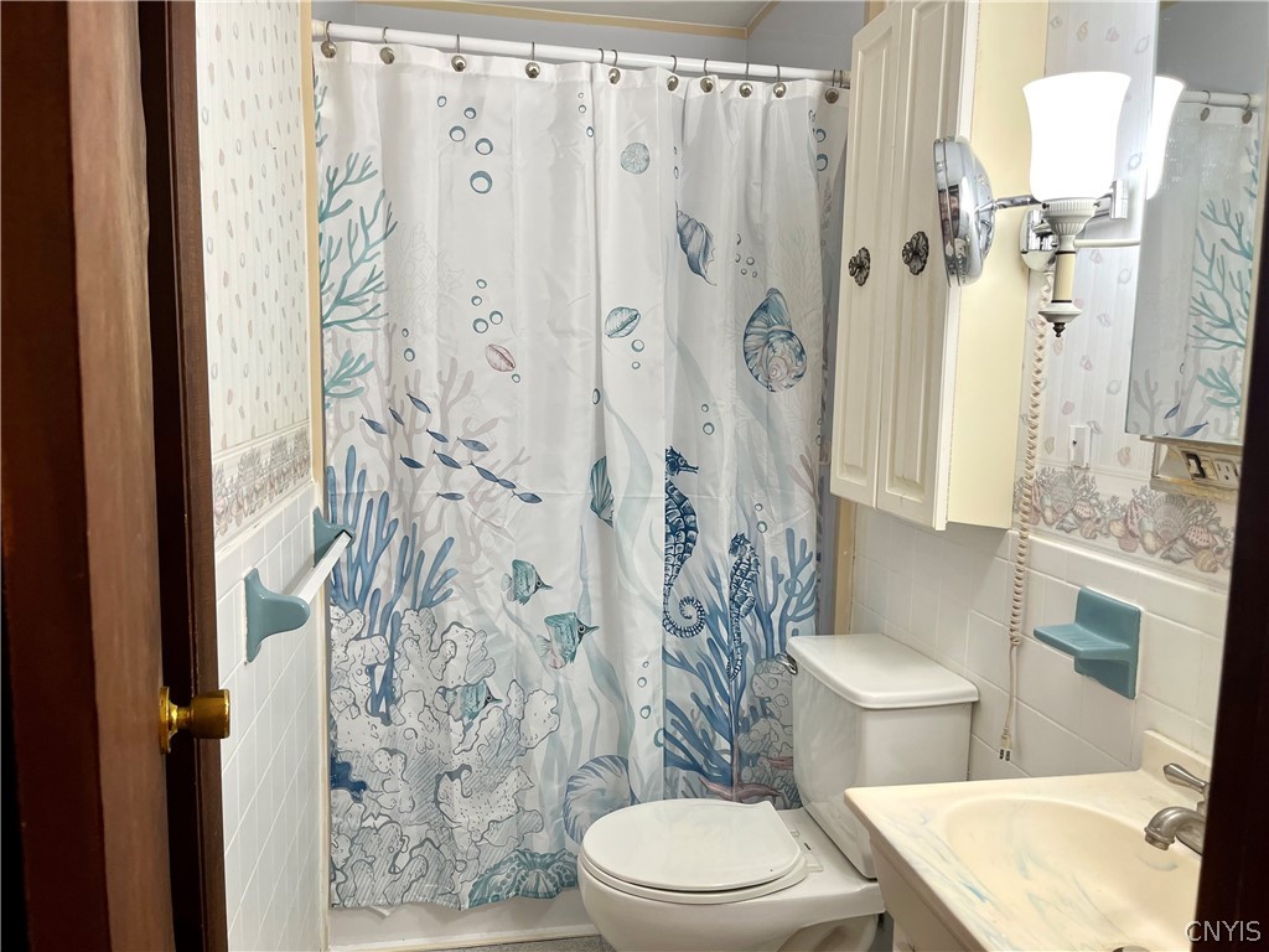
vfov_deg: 53.1
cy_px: 476
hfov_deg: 67.3
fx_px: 953
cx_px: 634
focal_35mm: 26
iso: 64
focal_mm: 5.1
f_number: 1.6
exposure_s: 1/60
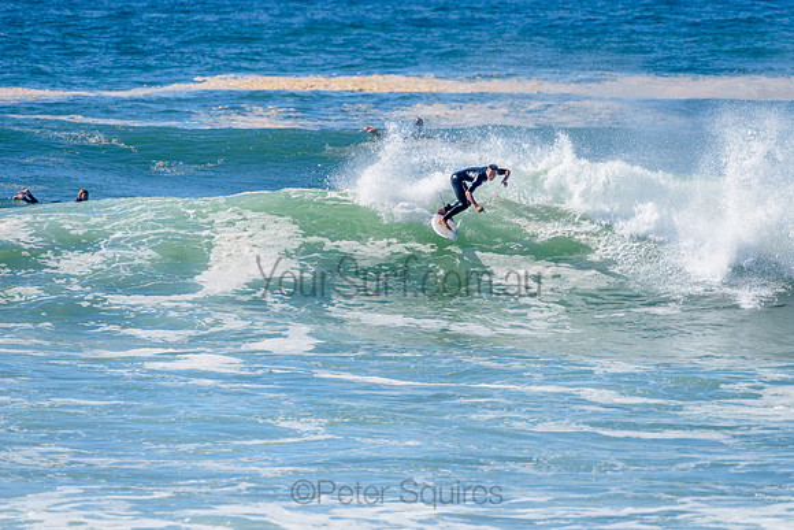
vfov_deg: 2.5
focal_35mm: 553
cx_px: 436
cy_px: 243
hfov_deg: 3.7
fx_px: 12206
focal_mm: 500
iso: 220
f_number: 5.6
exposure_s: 1/2000
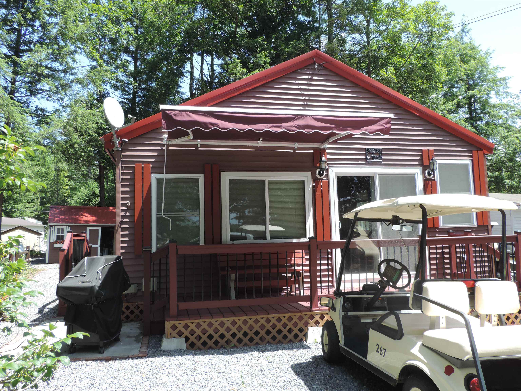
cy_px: 196
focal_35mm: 28
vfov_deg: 49.7
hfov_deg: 63.4
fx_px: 421
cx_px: 260
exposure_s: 1/250
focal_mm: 4.9
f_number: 3.1
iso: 80
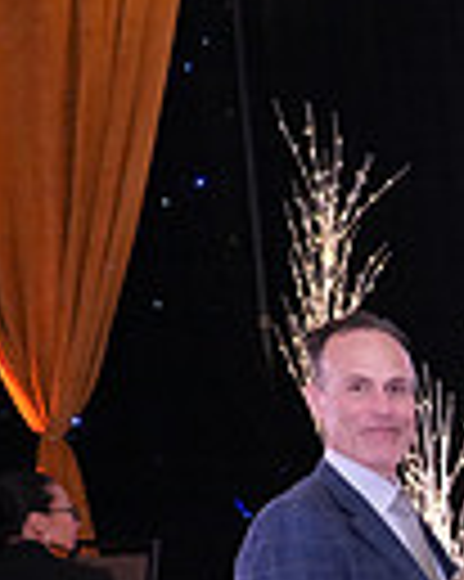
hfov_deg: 10.7
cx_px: 1288
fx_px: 1890
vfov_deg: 16.3
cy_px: 816
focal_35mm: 110
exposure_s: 1/250
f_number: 7.1
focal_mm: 26
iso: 8000
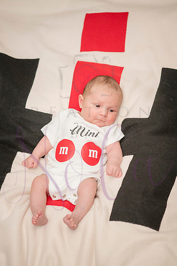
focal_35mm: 85
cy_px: 133
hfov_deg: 16.1
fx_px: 627
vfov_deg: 23.9
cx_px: 88
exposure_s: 1/250
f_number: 4
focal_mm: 85
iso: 800
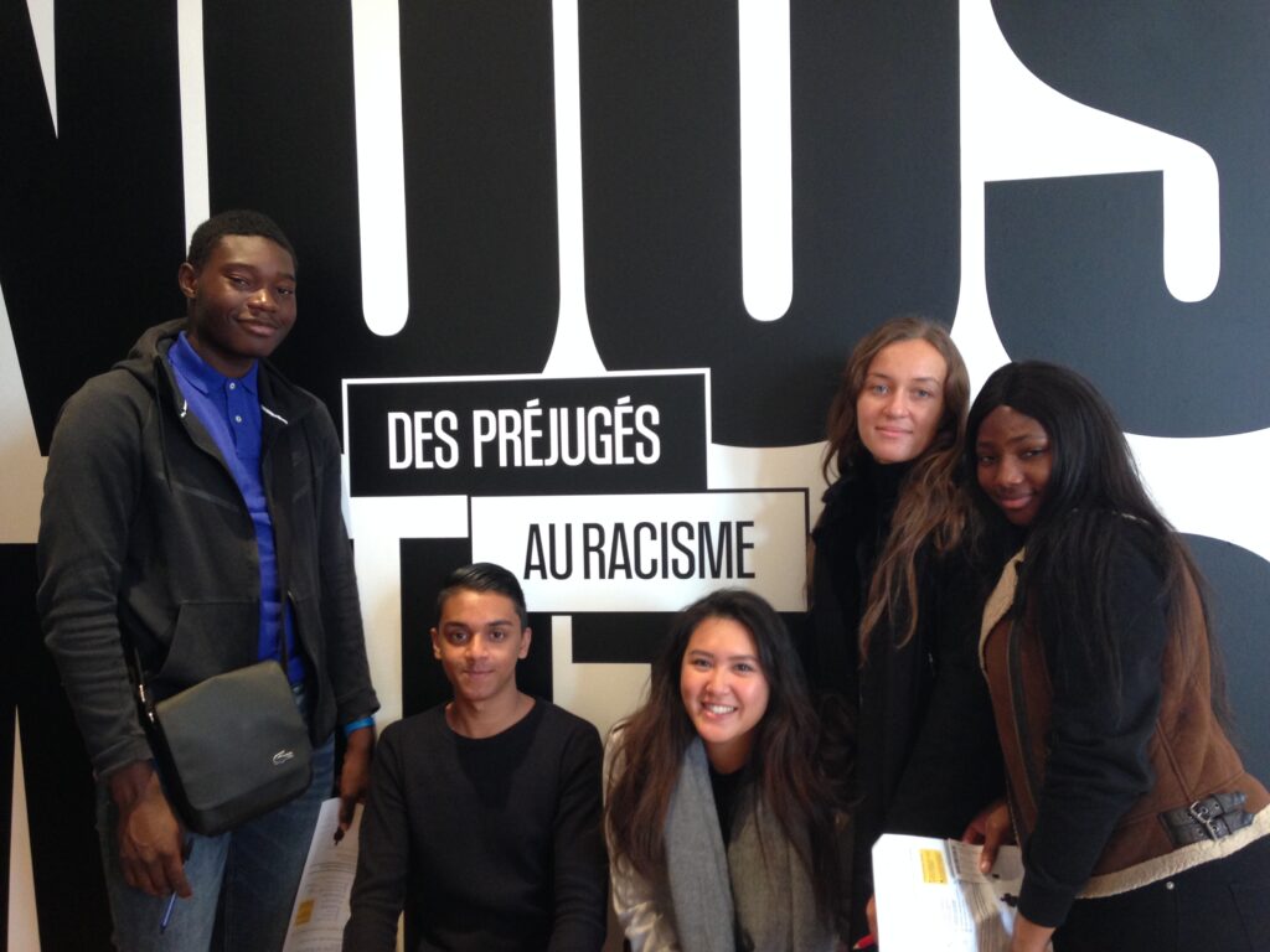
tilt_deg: -0.4
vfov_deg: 42.9
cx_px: 635
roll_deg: +0.2
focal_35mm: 33
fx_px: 1211
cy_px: 476
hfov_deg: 55.4
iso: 160
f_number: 2.4
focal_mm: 4.12
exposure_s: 1/20
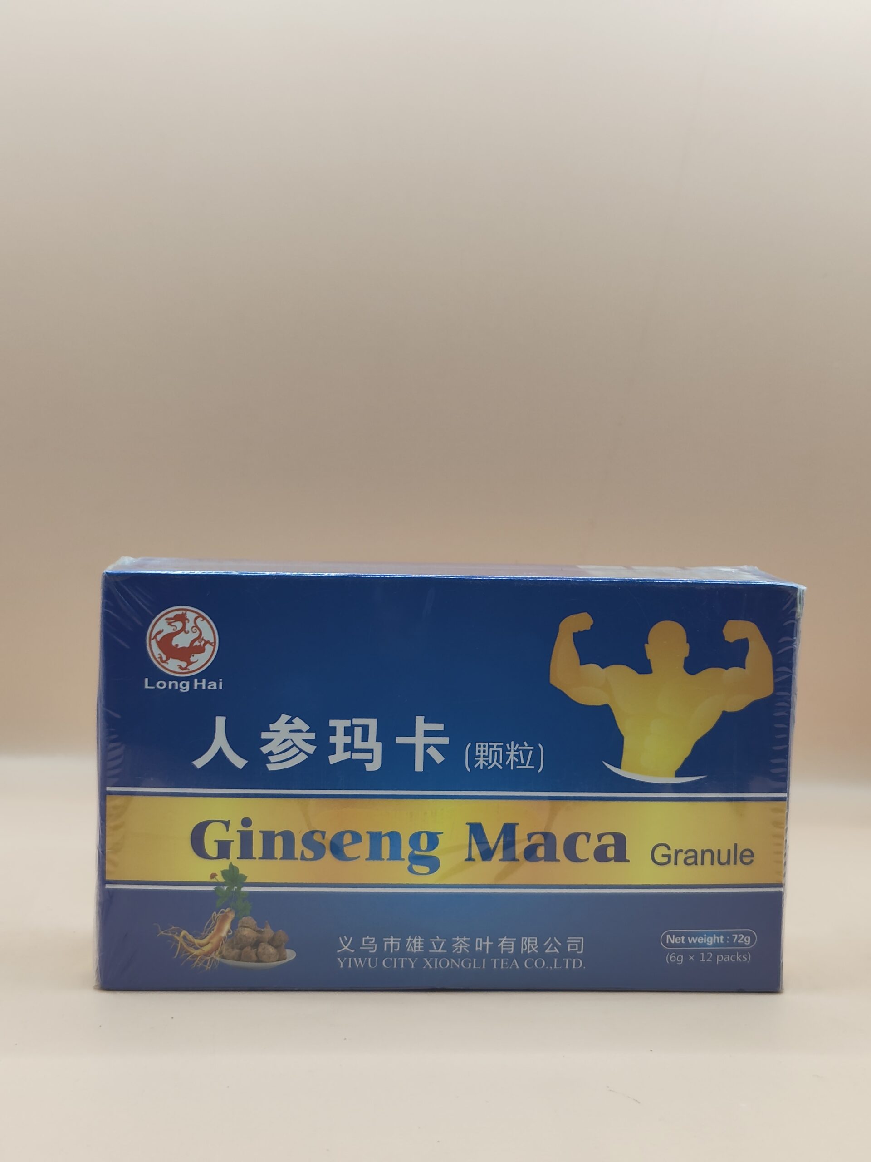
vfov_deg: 38.2
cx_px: 436
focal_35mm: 50
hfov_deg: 29.1
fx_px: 1677
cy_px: 581
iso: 150
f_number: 1.88
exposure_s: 1/100
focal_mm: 5.56
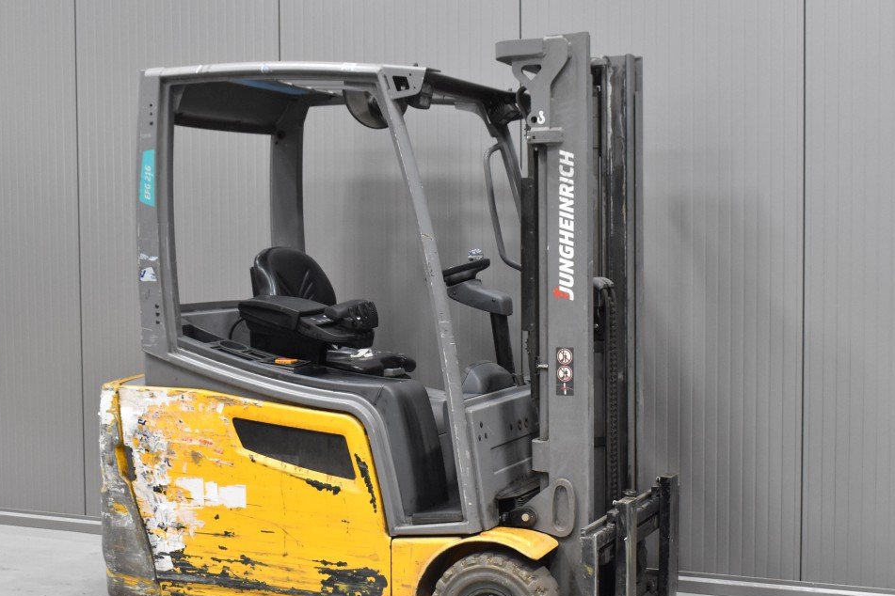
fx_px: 1318
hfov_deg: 37.5
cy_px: 346
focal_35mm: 53
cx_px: 445
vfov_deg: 25.5
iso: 1600
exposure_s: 1/30
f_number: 5.6
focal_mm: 28
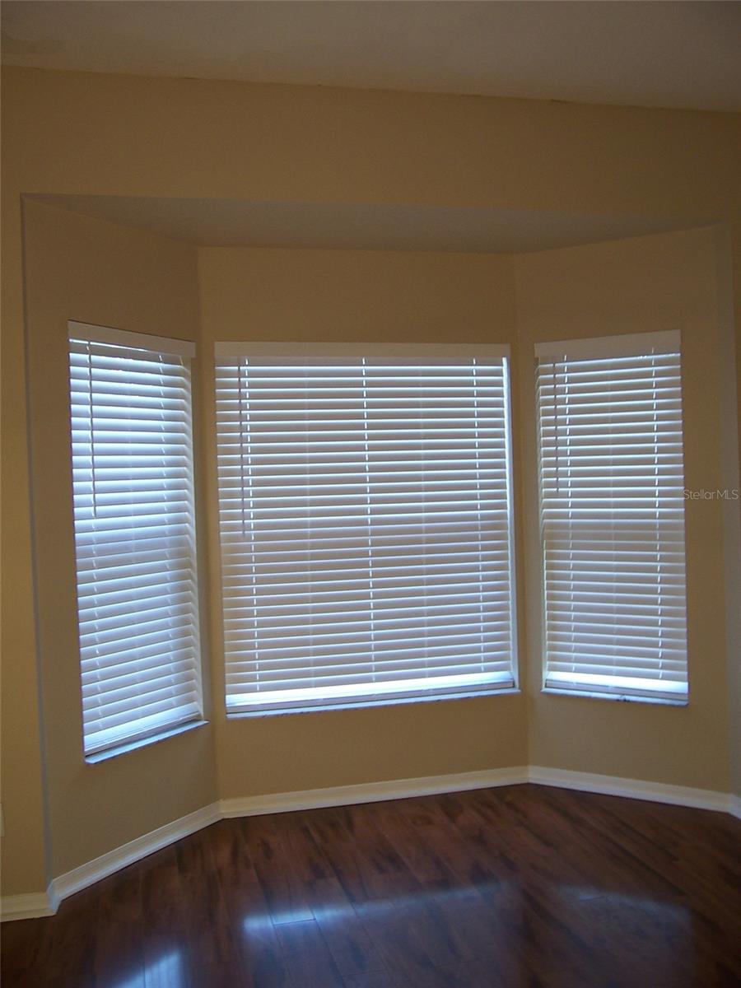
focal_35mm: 33
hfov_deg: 42.9
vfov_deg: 55.4
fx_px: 942
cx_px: 370
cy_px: 494
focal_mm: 5.5
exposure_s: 1/30
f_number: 3.4
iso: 80
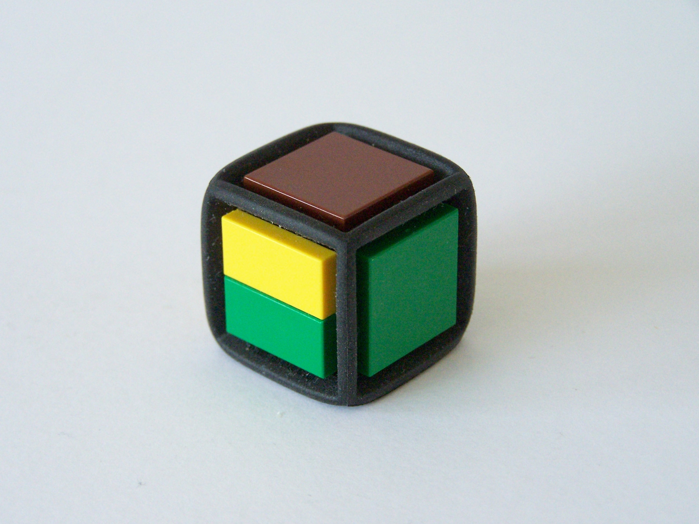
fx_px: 1898
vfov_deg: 15.7
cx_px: 350
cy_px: 262
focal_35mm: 94
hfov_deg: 20.9
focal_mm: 15.6
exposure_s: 1/30
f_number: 3.2
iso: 400
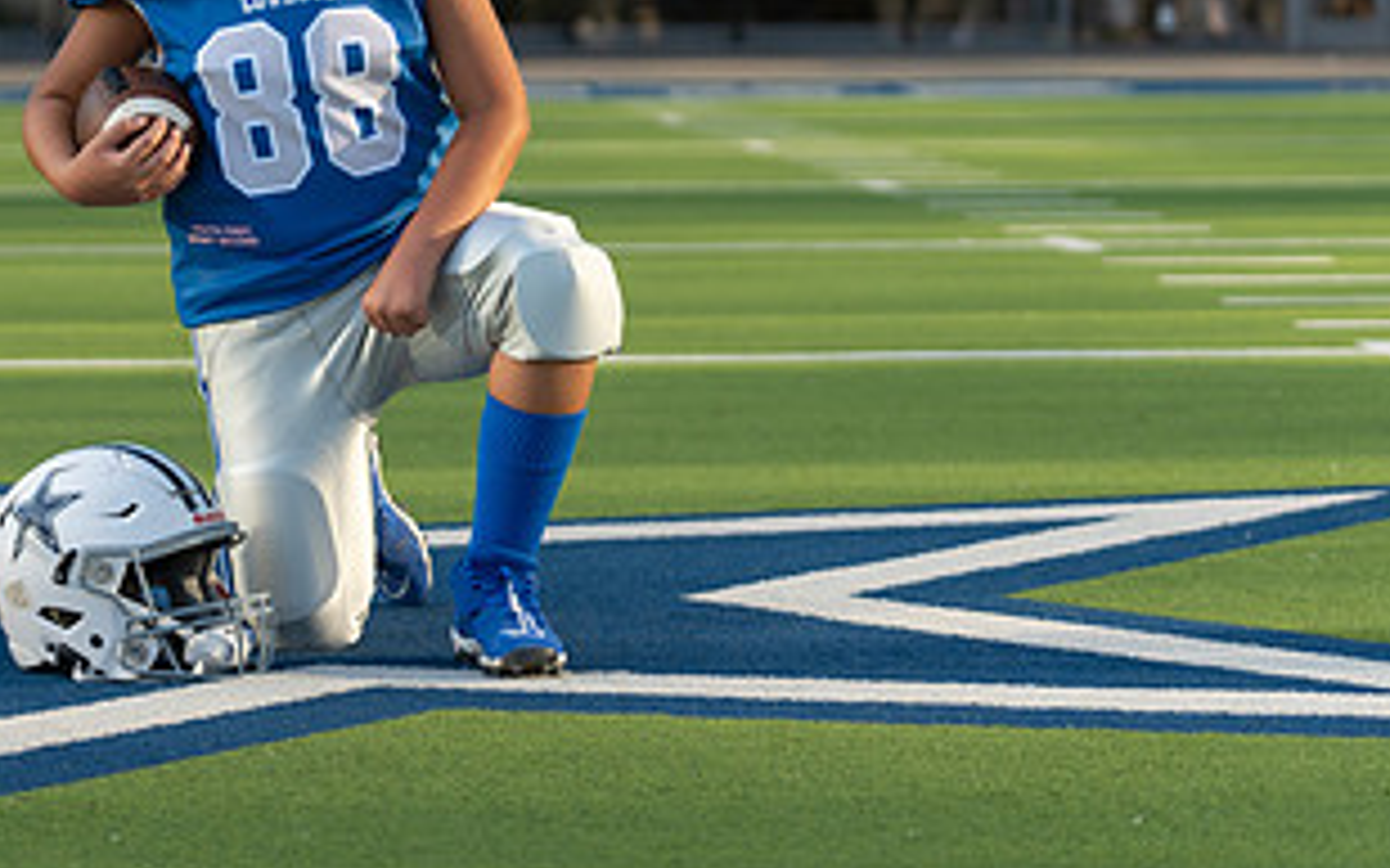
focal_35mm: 148
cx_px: 247
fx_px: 5606
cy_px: 57
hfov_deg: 14.0
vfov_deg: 8.8
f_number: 2.8
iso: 100
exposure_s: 1/640
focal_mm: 74
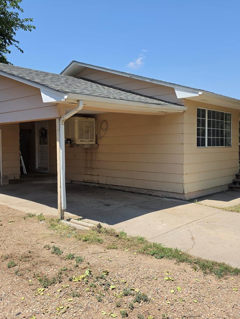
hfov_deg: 45.4
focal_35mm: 31
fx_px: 287
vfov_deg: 58.4
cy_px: 159
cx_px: 129
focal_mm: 6.5
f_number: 1.4
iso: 64
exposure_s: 1/5775
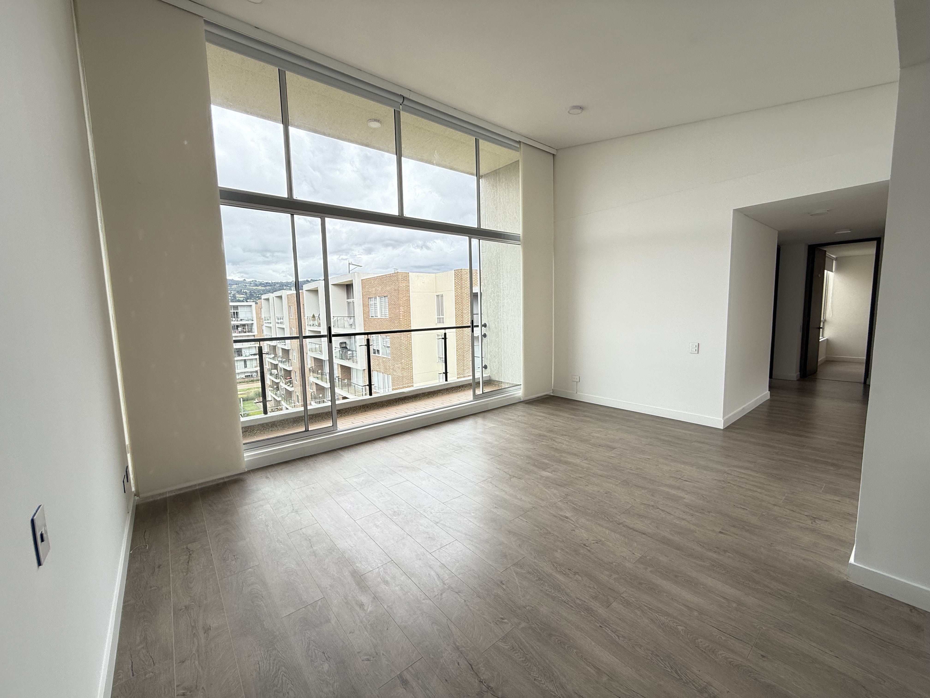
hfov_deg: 102.1
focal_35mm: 14
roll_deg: +0.6
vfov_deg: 85.7
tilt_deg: -5.6
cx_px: 465
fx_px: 376
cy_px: 349
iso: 64
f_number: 2.2
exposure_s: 1/220
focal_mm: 2.22
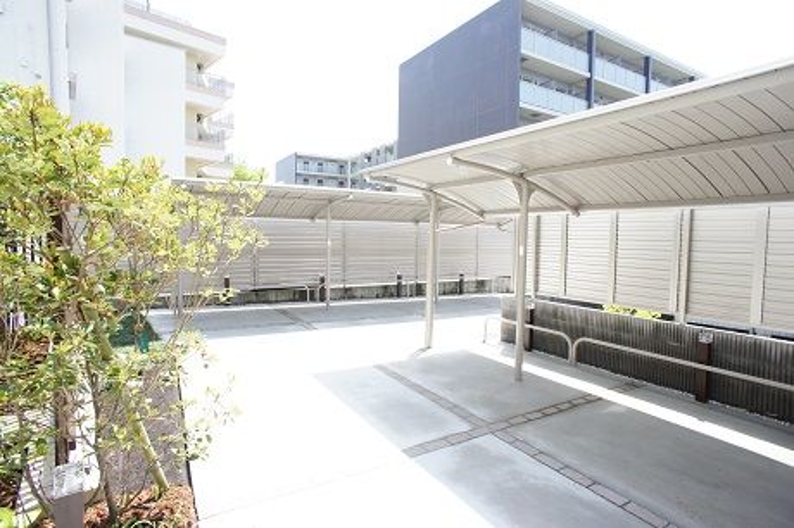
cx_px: 397
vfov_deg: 53.1
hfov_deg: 73.8
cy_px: 264
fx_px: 529
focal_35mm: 24
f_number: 6.3
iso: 200
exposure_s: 1/160
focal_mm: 16
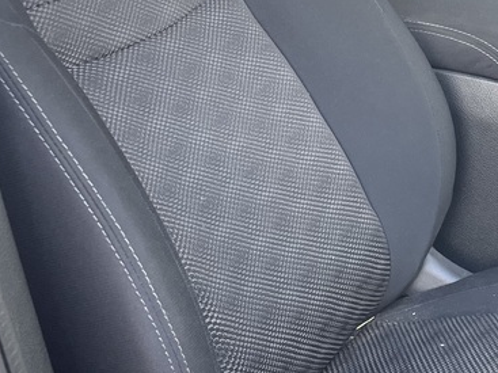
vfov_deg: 14.3
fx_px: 1467
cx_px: 552
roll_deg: +0.5
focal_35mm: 102
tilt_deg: -13.1
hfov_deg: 18.5
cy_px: 26
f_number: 1.6
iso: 80
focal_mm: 4.2
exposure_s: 1/121
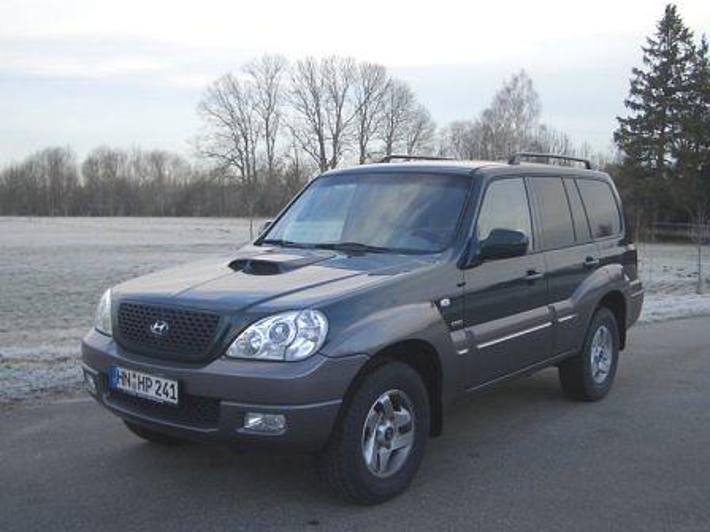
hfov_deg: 52.6
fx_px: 718
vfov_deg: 40.7
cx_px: 355
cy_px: 266
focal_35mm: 35
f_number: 2.6
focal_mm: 5.8
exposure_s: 1/320
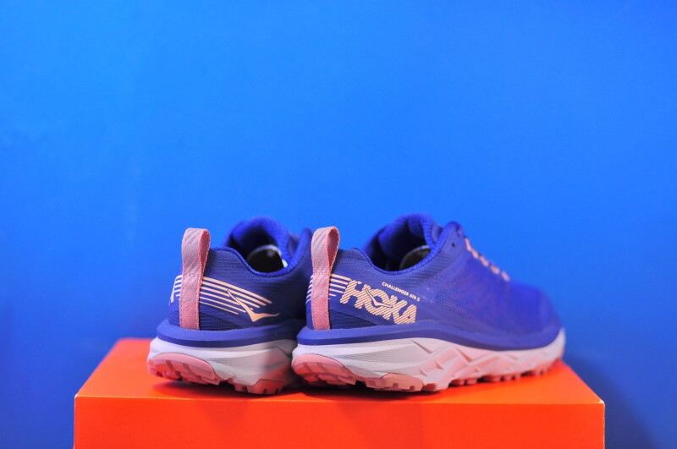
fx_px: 1408
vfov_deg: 18.1
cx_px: 338
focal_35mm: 75
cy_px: 224
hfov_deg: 27.0
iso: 250
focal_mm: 50
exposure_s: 1/320
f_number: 2
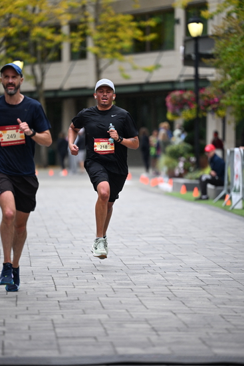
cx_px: 122
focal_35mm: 185
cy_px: 183
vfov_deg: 11.1
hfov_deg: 7.4
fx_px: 1880
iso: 1250
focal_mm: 185
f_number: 2.8
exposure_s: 1/2500
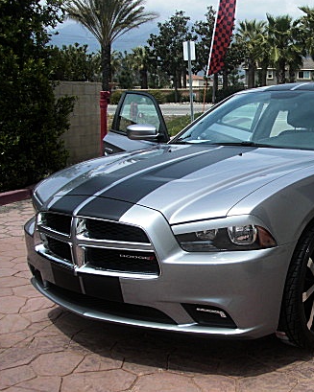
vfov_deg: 34.1
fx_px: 639
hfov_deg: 26.5
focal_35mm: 55
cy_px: 225
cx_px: 294
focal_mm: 6.3
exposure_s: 1/800
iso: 50
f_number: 2.8
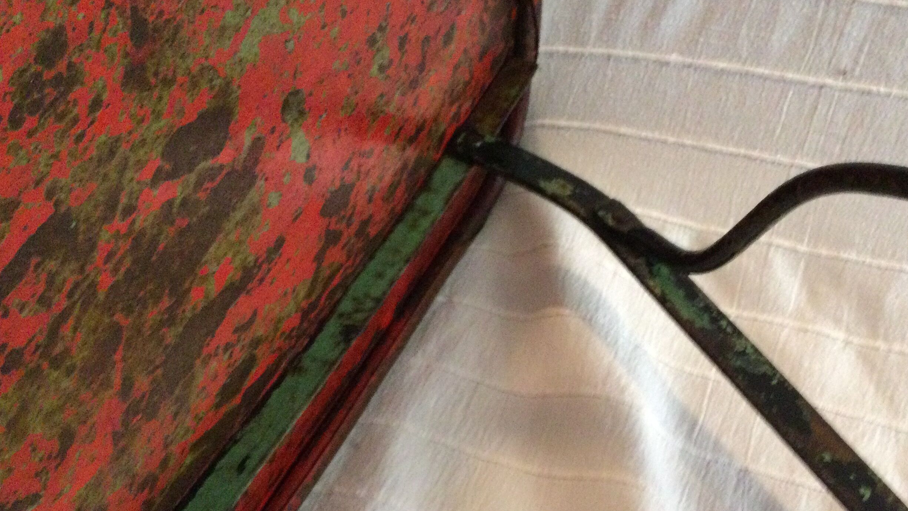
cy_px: 352
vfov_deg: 26.3
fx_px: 1083
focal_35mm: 45
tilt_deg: -49.7
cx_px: 528
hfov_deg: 45.3
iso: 400
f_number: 2.4
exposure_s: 1/17
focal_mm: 3.3
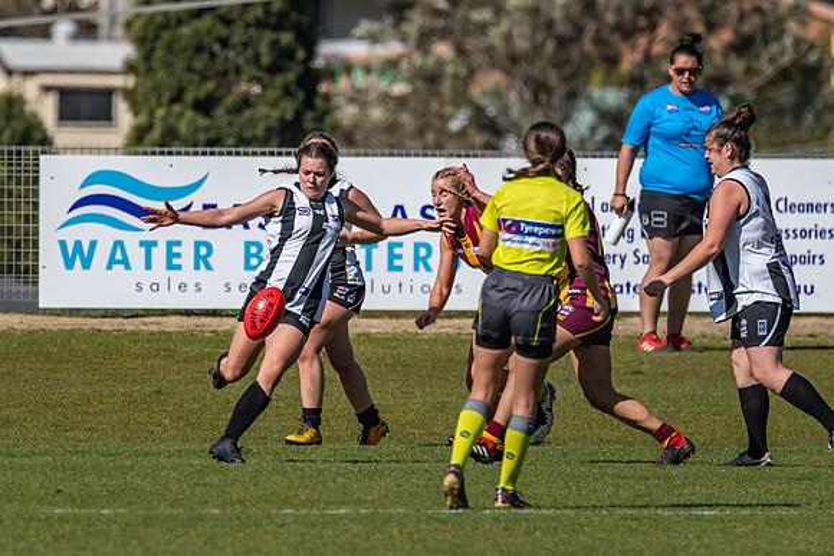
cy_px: 246
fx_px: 25069
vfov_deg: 1.3
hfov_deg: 1.9
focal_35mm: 1082
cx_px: 333
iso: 800
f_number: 8
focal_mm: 600
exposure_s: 1/8000
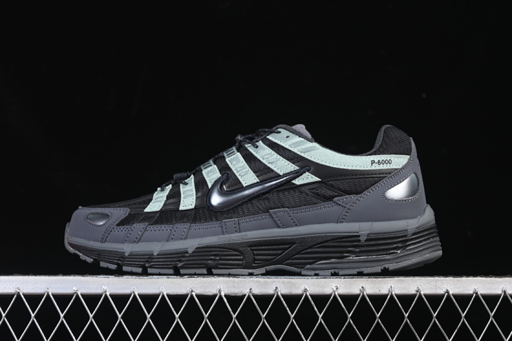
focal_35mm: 75
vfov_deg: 18.2
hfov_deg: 27.0
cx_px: 256
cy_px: 170
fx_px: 1067
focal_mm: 50
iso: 160
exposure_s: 1/50
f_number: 6.3
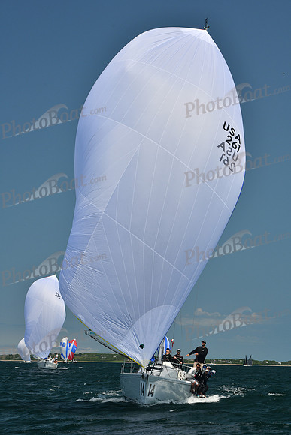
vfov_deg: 22.1
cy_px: 218
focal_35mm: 92
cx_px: 146
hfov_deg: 14.9
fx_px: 1115
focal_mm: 92
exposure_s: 1/640
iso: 320
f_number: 8
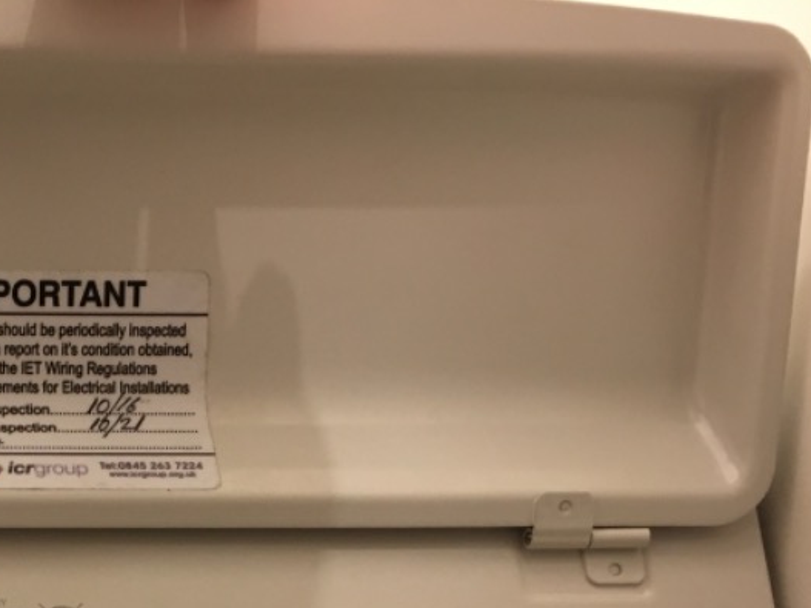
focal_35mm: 66
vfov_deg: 21.0
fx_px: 1546
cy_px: 691
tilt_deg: +16.8
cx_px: -83
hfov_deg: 27.0
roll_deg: +0.9
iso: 125
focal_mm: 4.15
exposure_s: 1/33
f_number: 2.2
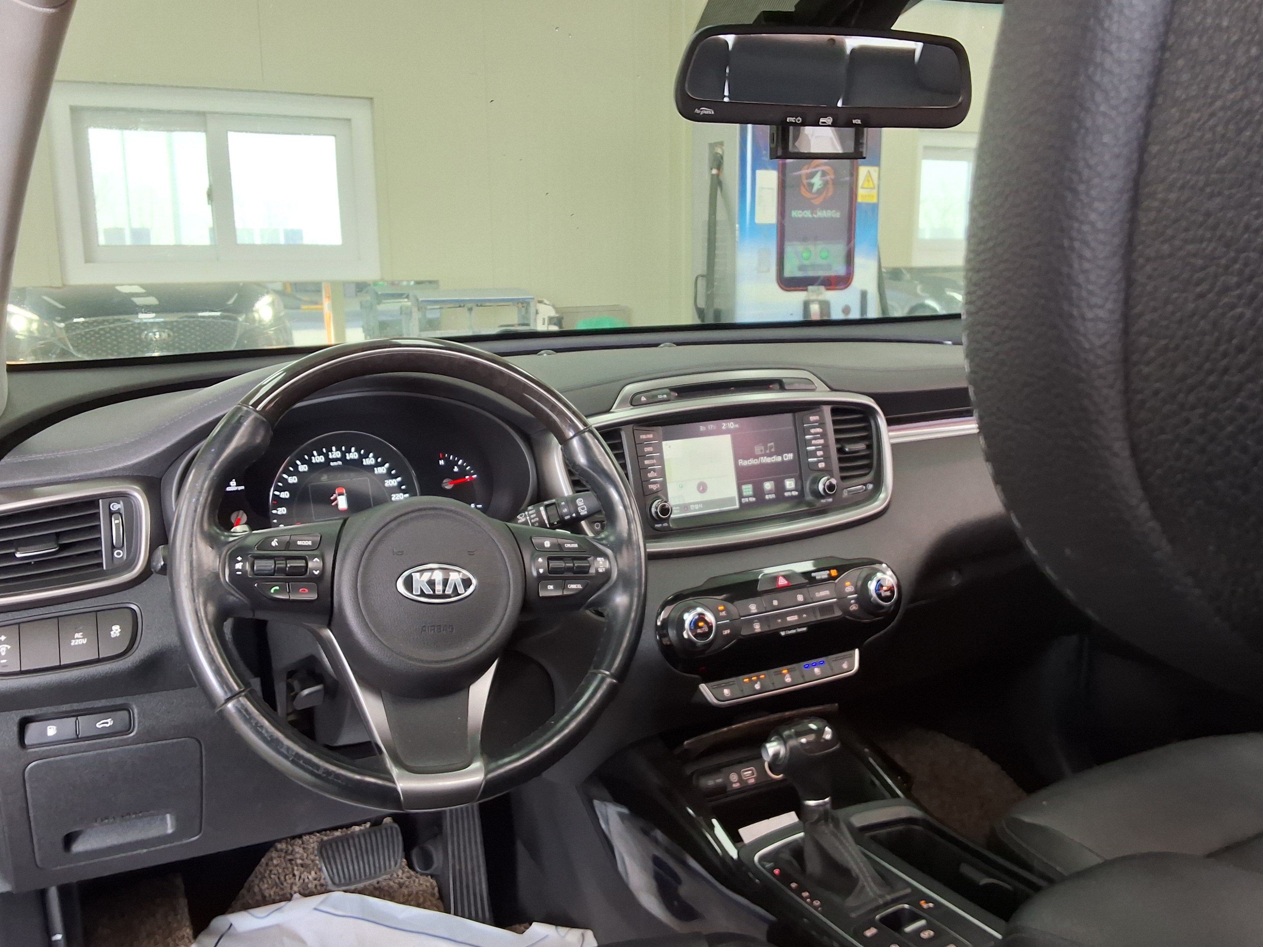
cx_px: 637
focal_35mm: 29
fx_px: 1058
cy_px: 459
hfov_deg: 61.7
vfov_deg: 48.2
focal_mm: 2.91
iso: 64
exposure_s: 1/60
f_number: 1.9
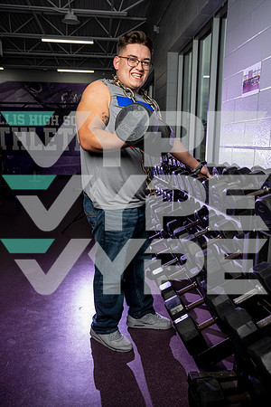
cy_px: 204
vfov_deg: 63.7
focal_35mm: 29
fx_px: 327
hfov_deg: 45.0
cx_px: 136
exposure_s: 1/250
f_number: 5
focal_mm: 29
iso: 250
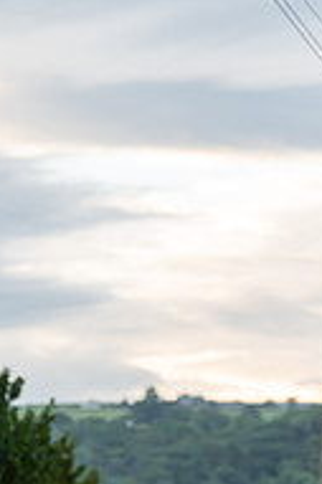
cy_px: 527
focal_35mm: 229
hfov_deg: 6.0
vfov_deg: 8.9
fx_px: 3078
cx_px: 193
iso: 800
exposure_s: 1/640
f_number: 3.2
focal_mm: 97
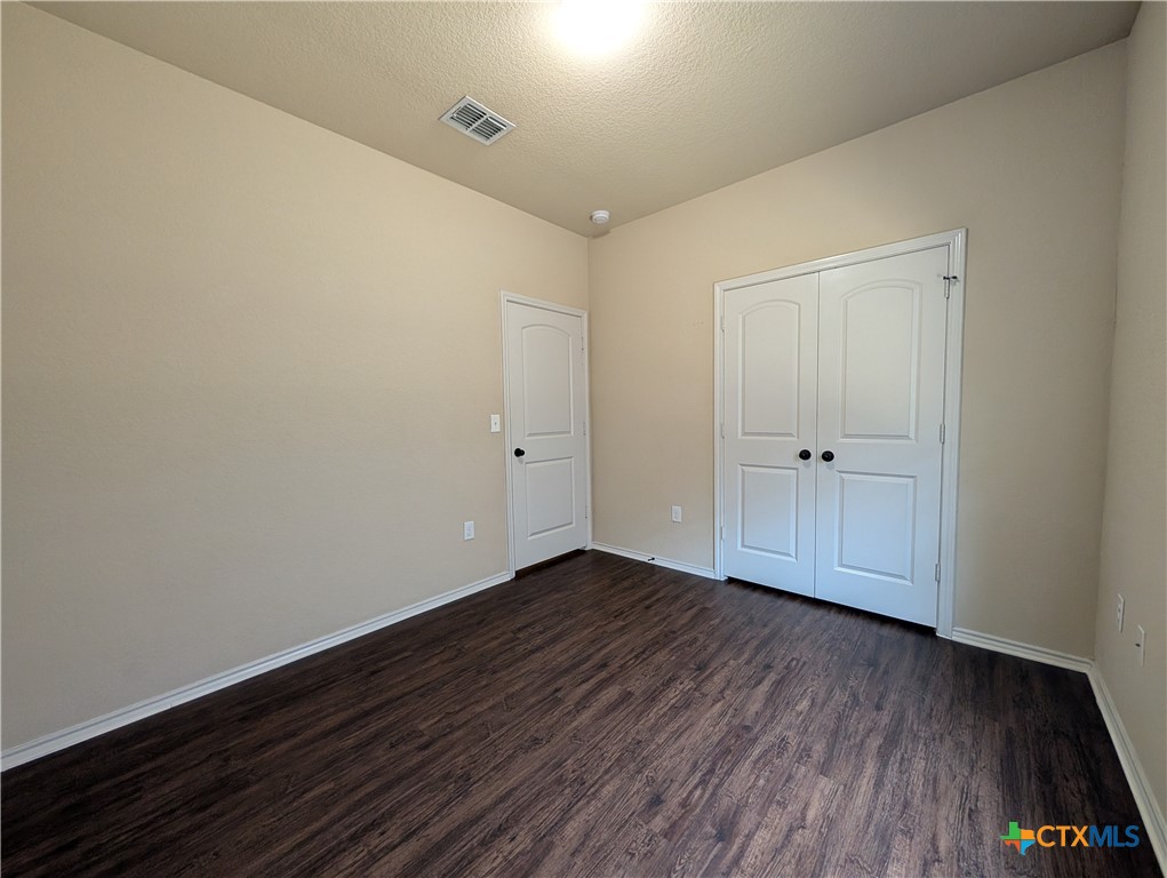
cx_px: 584
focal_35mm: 12
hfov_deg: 110.5
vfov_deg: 94.6
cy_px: 439
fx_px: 405
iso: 220
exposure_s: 1/40
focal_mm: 2.02
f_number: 1.7
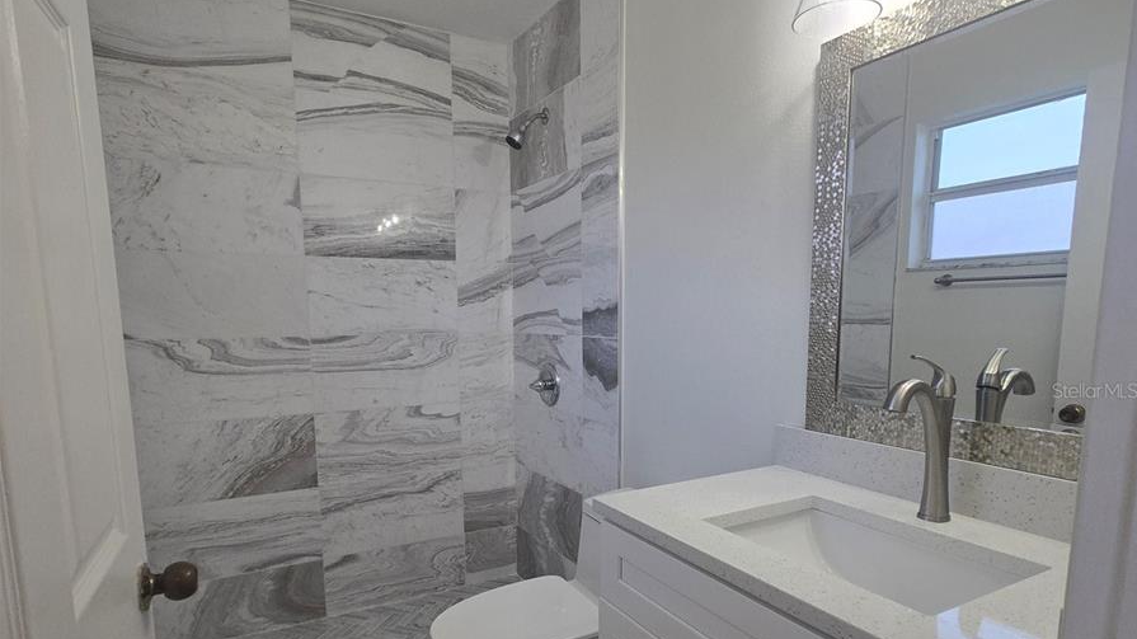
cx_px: 570
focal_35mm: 19
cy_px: 390
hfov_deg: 89.6
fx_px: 573
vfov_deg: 57.8
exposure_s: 1/120
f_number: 2.2
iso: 80
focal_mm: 2.2
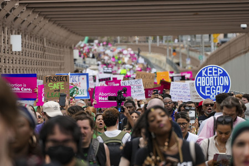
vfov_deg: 3.4
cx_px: 124
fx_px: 2766
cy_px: 83
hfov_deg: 5.2
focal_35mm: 400
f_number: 13
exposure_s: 1/1000
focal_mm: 400
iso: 1250
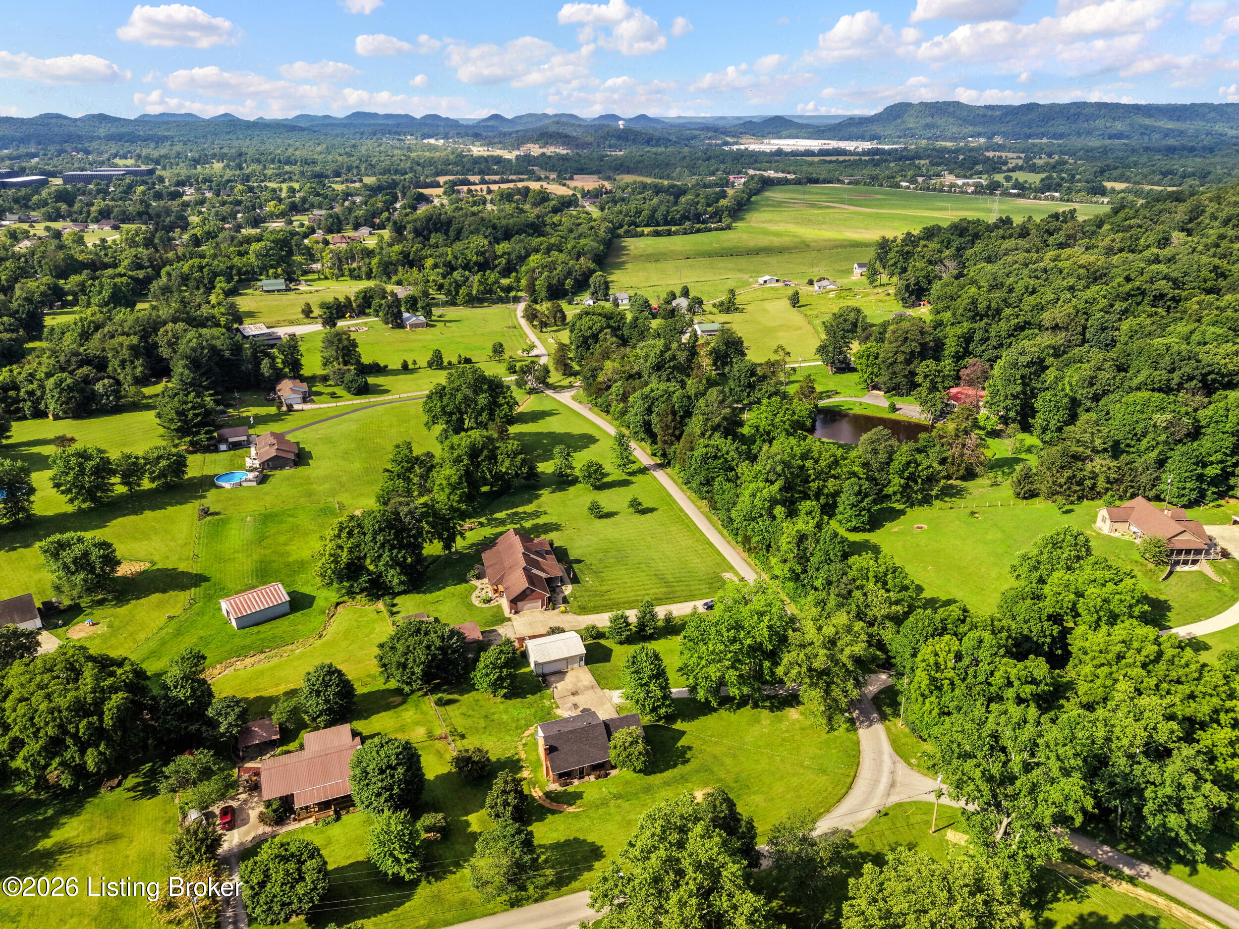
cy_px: 464
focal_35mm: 24
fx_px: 859
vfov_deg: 56.8
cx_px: 620
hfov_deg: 71.6
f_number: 1.8
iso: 200
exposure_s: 1/3200
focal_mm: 8.67
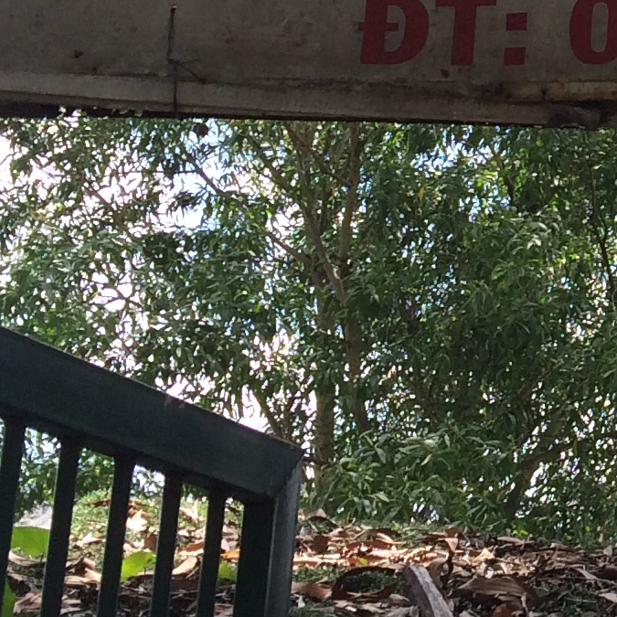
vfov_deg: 13.8
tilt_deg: +20.8
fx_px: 2501
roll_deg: +1.1
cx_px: 1172
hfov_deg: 12.6
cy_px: -54
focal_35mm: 124
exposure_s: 1/595
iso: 32
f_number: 2.2
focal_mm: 4.15
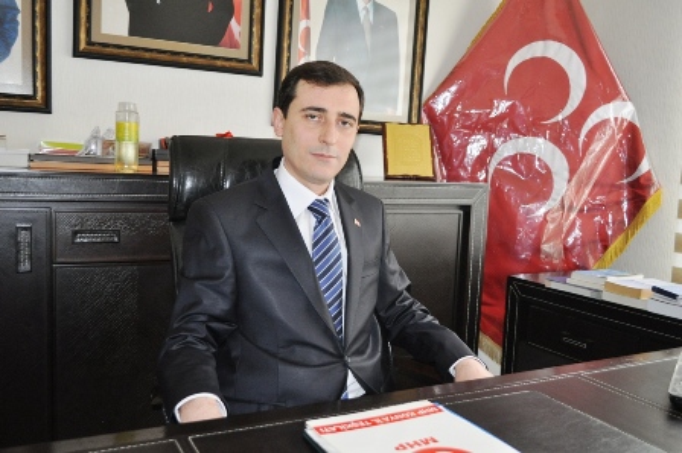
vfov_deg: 39.9
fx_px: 625
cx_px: 341
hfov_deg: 57.3
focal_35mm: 33
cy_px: 226
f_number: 4
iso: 800
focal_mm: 22
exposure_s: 1/60
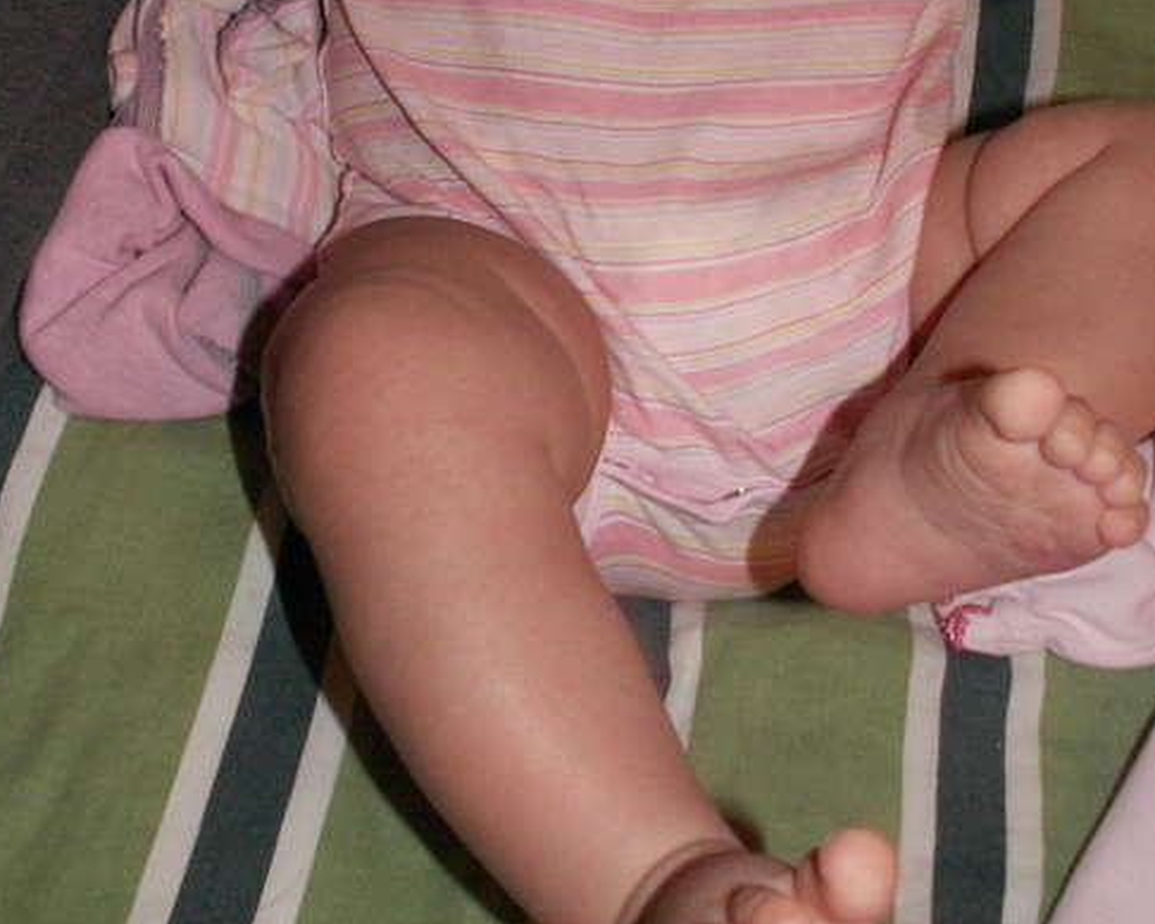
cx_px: 656
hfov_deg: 31.4
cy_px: 56
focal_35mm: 60
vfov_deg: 24.5
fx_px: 2051
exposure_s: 1/40
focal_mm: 5.86
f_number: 3.2
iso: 160
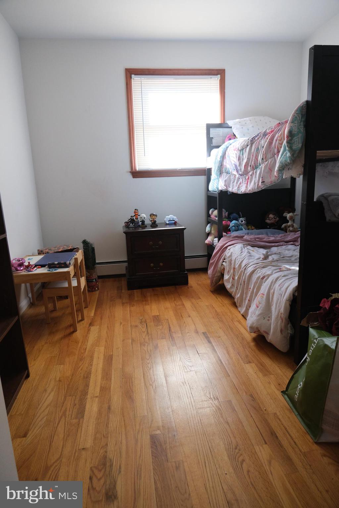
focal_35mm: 23
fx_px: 325
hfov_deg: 55.1
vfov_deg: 76.1
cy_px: 254
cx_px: 170
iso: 1250
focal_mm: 15
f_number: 3.5
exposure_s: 1/100
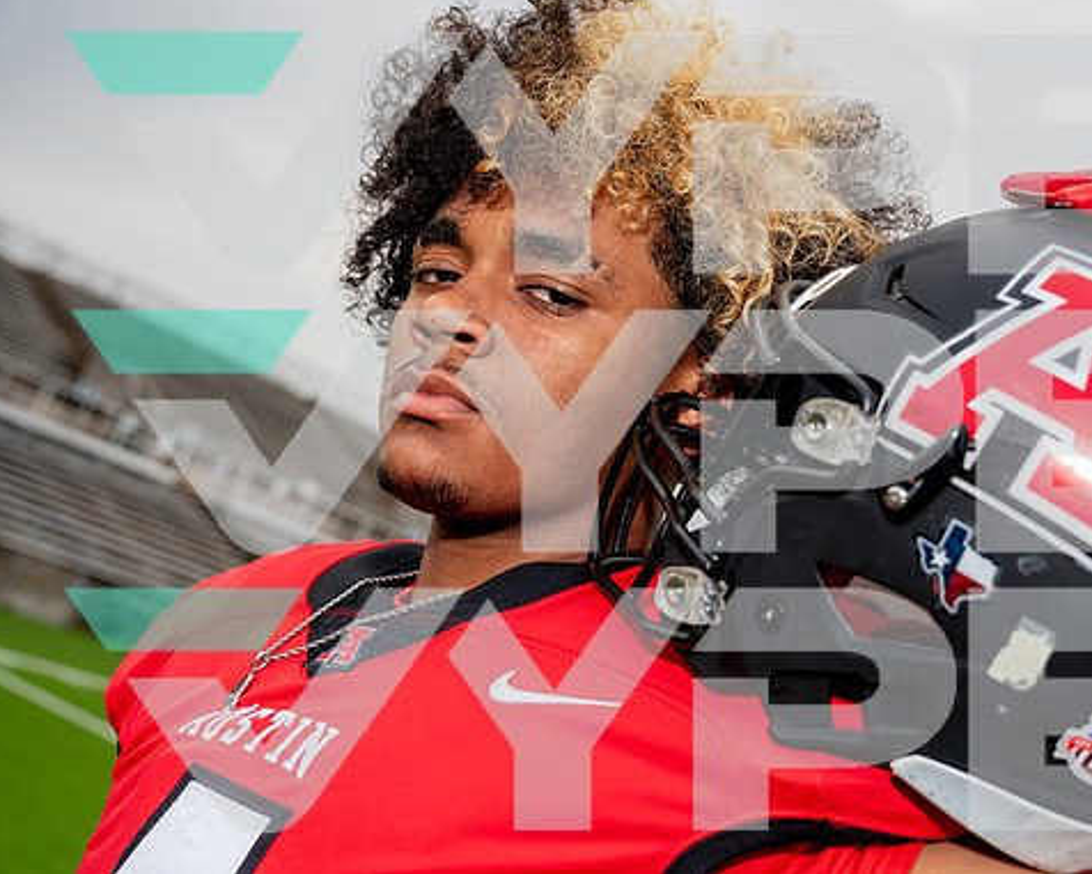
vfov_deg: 31.5
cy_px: 432
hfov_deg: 38.6
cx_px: 656
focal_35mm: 48
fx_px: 1552
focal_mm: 42
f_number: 5
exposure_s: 1/250
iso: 100
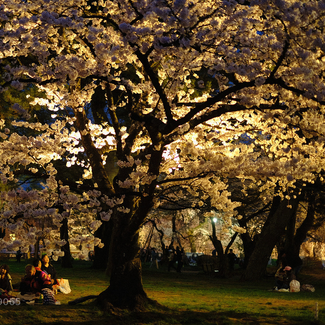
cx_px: 106
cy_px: 163
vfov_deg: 25.4
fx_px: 722
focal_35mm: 68
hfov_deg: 25.2
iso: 400
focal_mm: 35
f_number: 1.4
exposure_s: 1/18
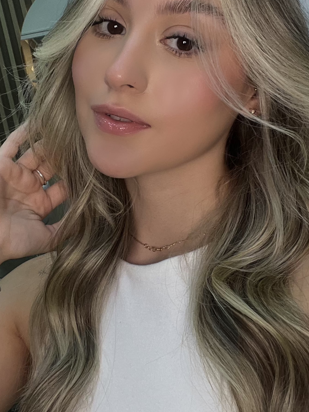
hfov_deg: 28.0
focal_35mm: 52
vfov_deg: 36.7
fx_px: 619
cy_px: 160
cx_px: 155
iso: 50
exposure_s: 1/120
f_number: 2.2
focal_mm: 2.71
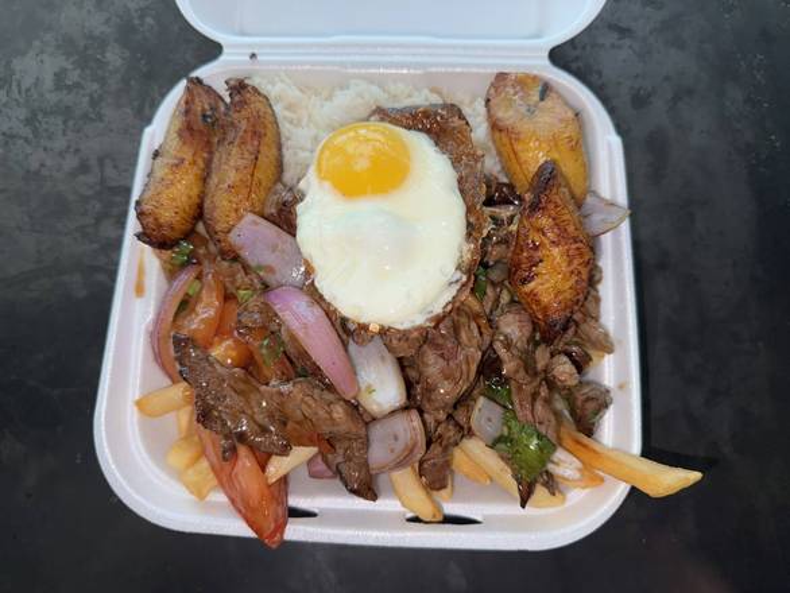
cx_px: 395
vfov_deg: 56.9
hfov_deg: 71.6
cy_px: 296
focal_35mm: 24
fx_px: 548
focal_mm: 6.76
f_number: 1.78
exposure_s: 1/693
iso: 50
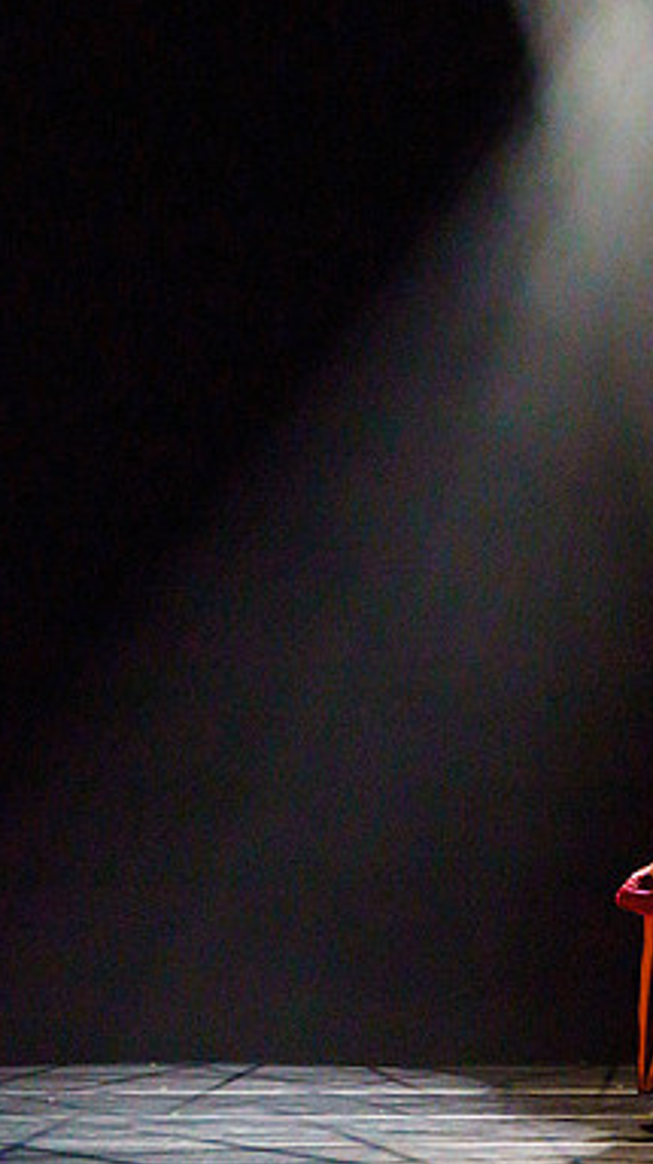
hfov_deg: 6.5
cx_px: 601
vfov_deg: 11.6
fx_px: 5734
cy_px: 600
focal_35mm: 186
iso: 5000
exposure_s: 1/250
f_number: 5.6
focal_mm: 100
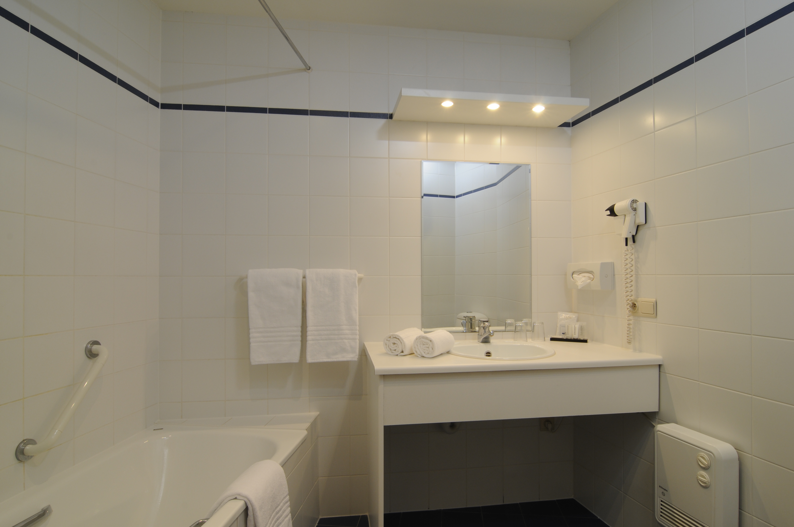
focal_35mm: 20
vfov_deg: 63.1
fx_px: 430
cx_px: 397
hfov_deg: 85.5
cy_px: 264
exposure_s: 1/3
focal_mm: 13
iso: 200
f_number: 11
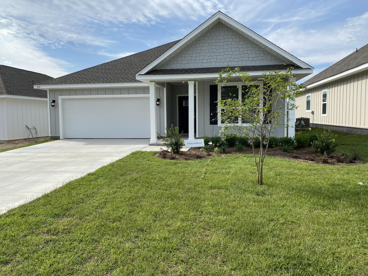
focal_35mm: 26
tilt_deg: -3.2
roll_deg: +1.1
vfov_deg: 53.1
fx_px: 276
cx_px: 184
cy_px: 138
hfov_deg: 67.3
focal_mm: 4.25
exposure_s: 1/3125
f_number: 1.8
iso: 32
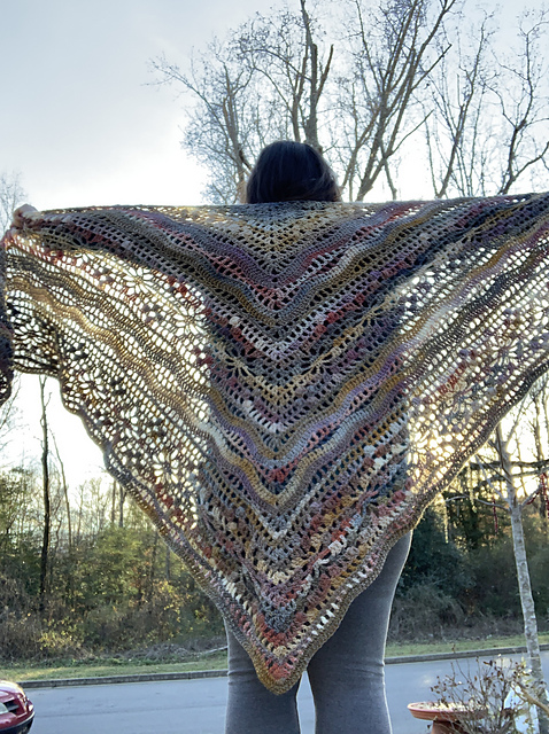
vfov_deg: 56.9
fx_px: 678
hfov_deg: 44.1
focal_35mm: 32
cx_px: 274
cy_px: 367
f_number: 2.2
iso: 32
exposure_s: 1/121
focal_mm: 2.87
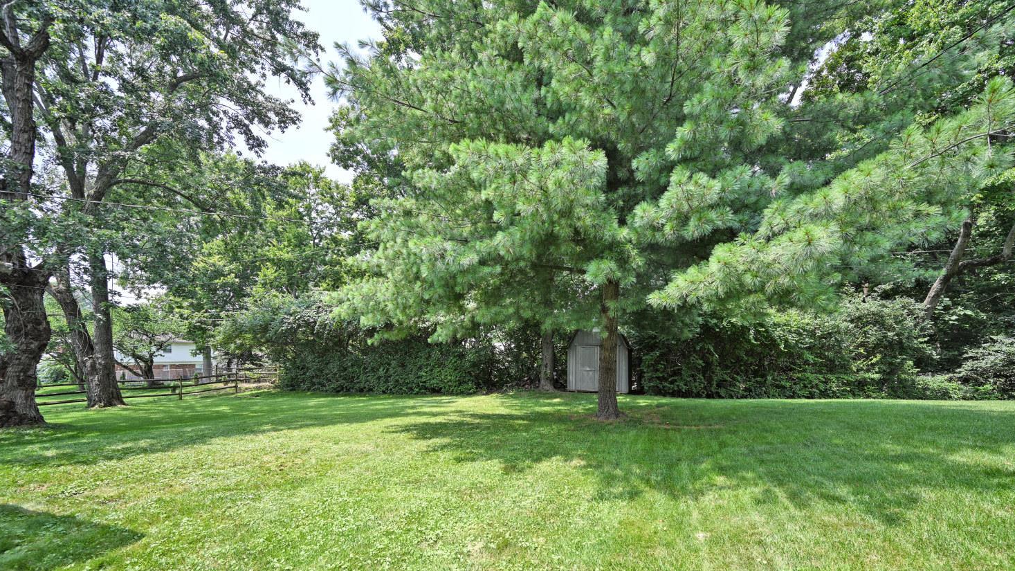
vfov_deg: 69.7
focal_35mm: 15
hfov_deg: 103.0
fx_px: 404
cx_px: 514
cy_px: 345
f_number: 5.6
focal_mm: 14
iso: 140
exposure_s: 1/250
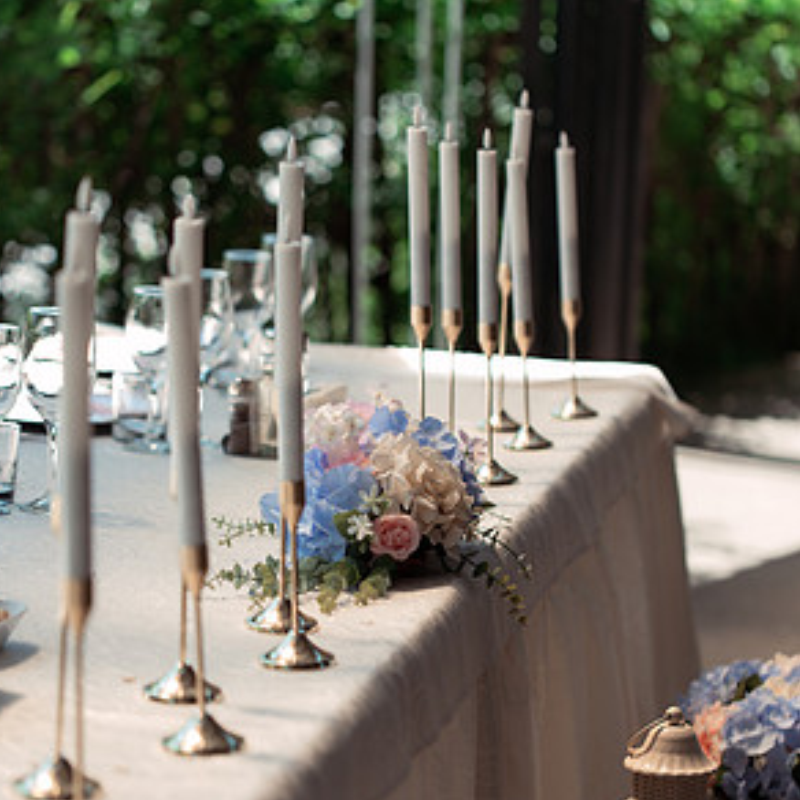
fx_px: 3085
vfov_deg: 14.8
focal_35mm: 118
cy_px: 482
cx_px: 392
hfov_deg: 14.8
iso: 200
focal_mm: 90
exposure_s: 1/640
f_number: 3.2
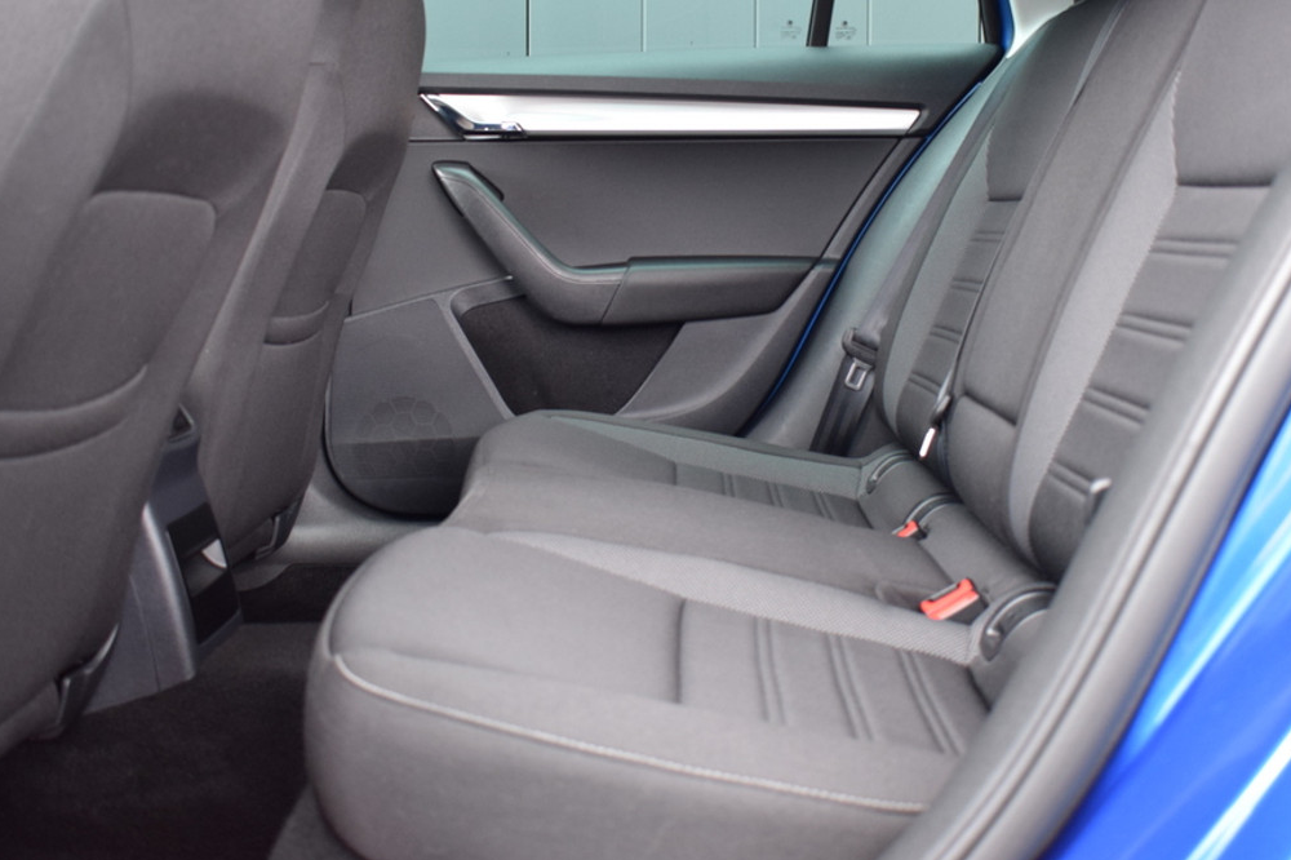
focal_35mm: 42
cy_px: 303
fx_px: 1506
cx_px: 680
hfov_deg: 46.4
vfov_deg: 31.7
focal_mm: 20
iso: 640
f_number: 4
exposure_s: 1/60
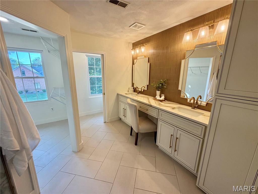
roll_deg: -0.1
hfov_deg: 102.1
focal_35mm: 14
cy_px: 97
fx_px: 104
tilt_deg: -13.0
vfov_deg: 85.7
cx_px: 129
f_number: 2.2
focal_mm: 2.22
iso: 125
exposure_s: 1/120
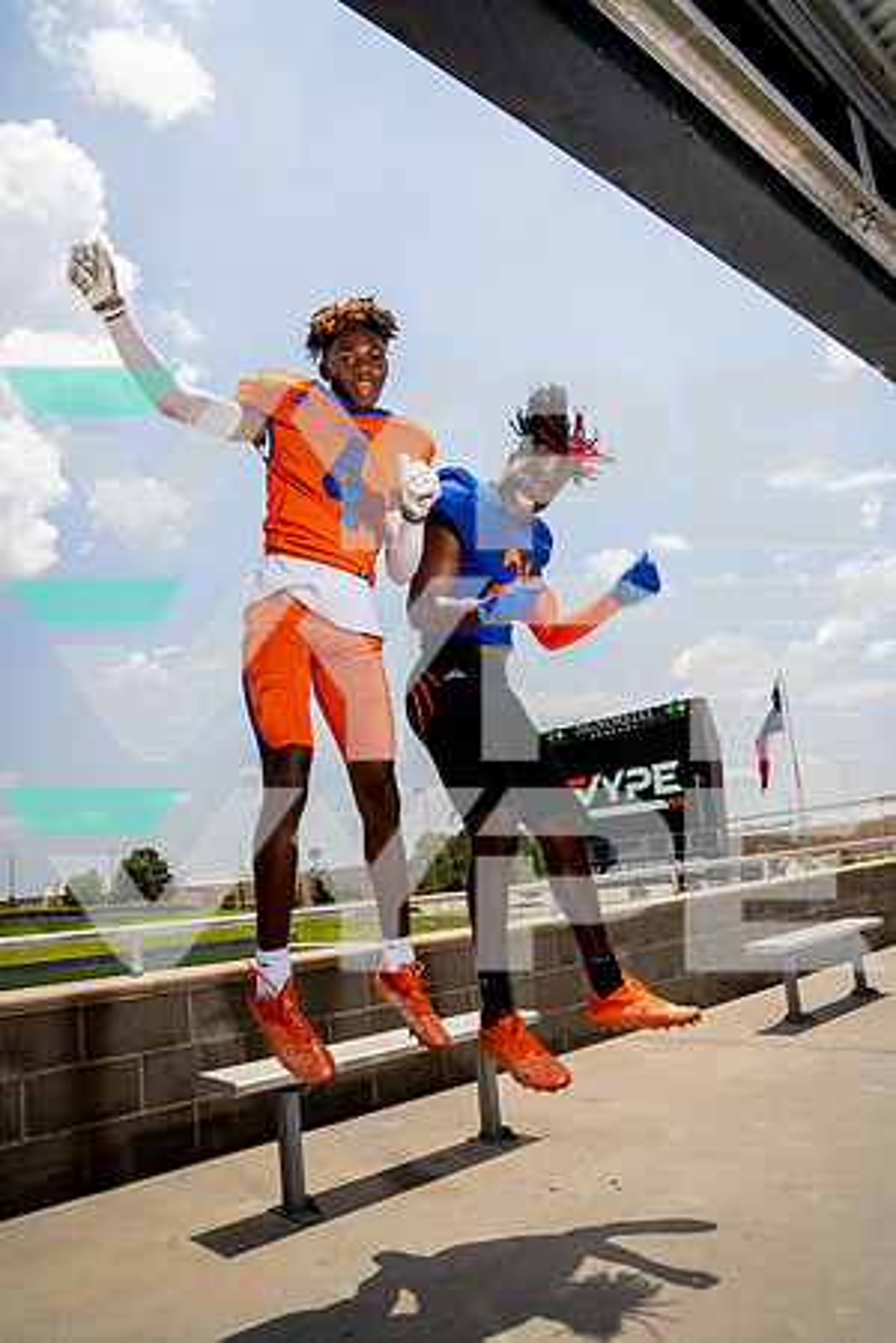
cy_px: 672
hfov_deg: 53.1
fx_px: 896
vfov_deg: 73.7
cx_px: 448
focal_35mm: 24
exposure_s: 1/250
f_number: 7.1
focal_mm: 24
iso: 100
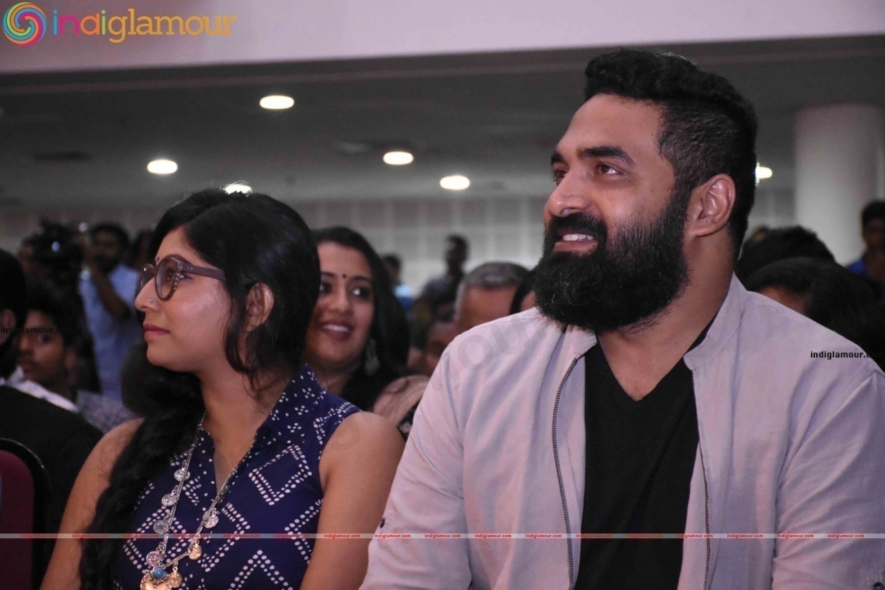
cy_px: 295
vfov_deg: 13.8
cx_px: 442
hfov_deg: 20.6
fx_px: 2434
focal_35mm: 99
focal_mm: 66
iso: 8000
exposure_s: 1/80
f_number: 5
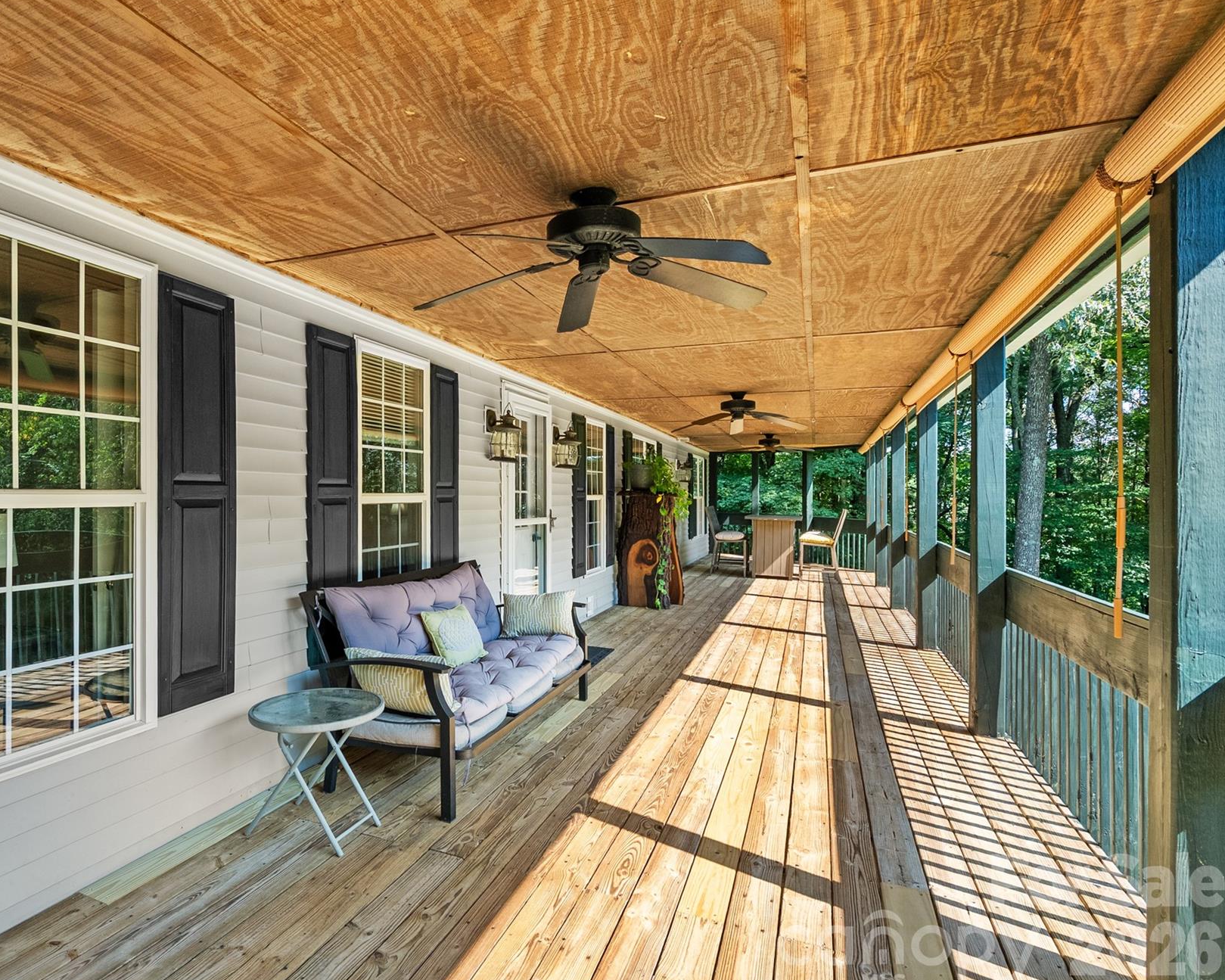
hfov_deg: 81.7
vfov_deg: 70.8
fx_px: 689
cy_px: 485
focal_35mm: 19
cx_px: 458
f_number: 8
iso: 1000
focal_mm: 16
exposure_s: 1/160
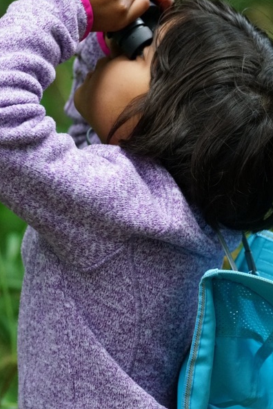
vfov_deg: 5.6
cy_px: 215
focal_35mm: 371
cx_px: 187
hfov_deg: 3.7
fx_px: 4215
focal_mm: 203
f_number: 5.6
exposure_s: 1/250
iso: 5000
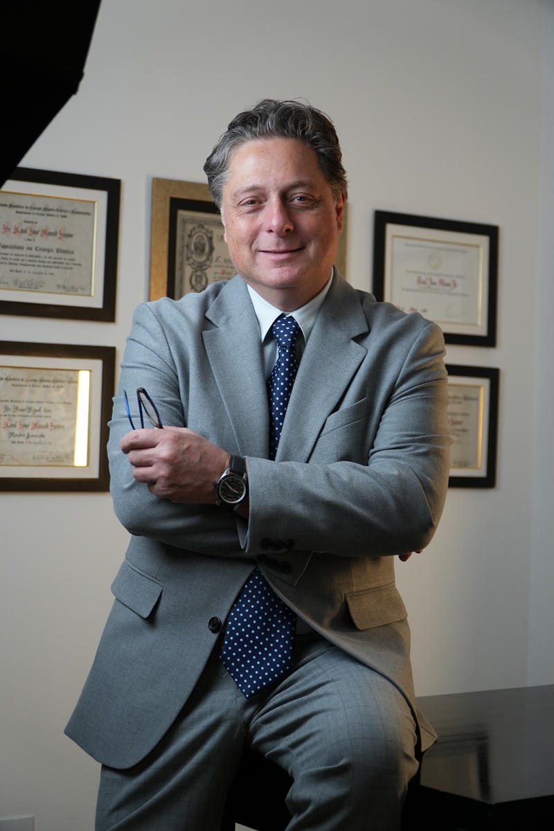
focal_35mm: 62
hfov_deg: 22.1
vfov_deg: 32.6
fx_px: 1420
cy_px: 416
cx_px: 277
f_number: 4
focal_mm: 41
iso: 500
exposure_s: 1/100
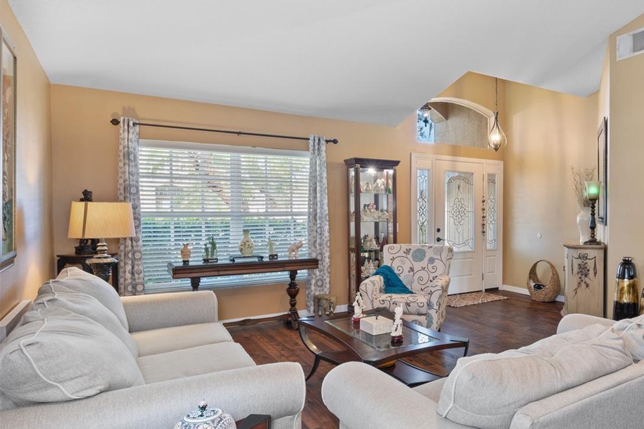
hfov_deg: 67.5
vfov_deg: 51.2
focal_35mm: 25
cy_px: 229
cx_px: 473
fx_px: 447
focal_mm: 17
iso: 320
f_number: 8
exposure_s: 5
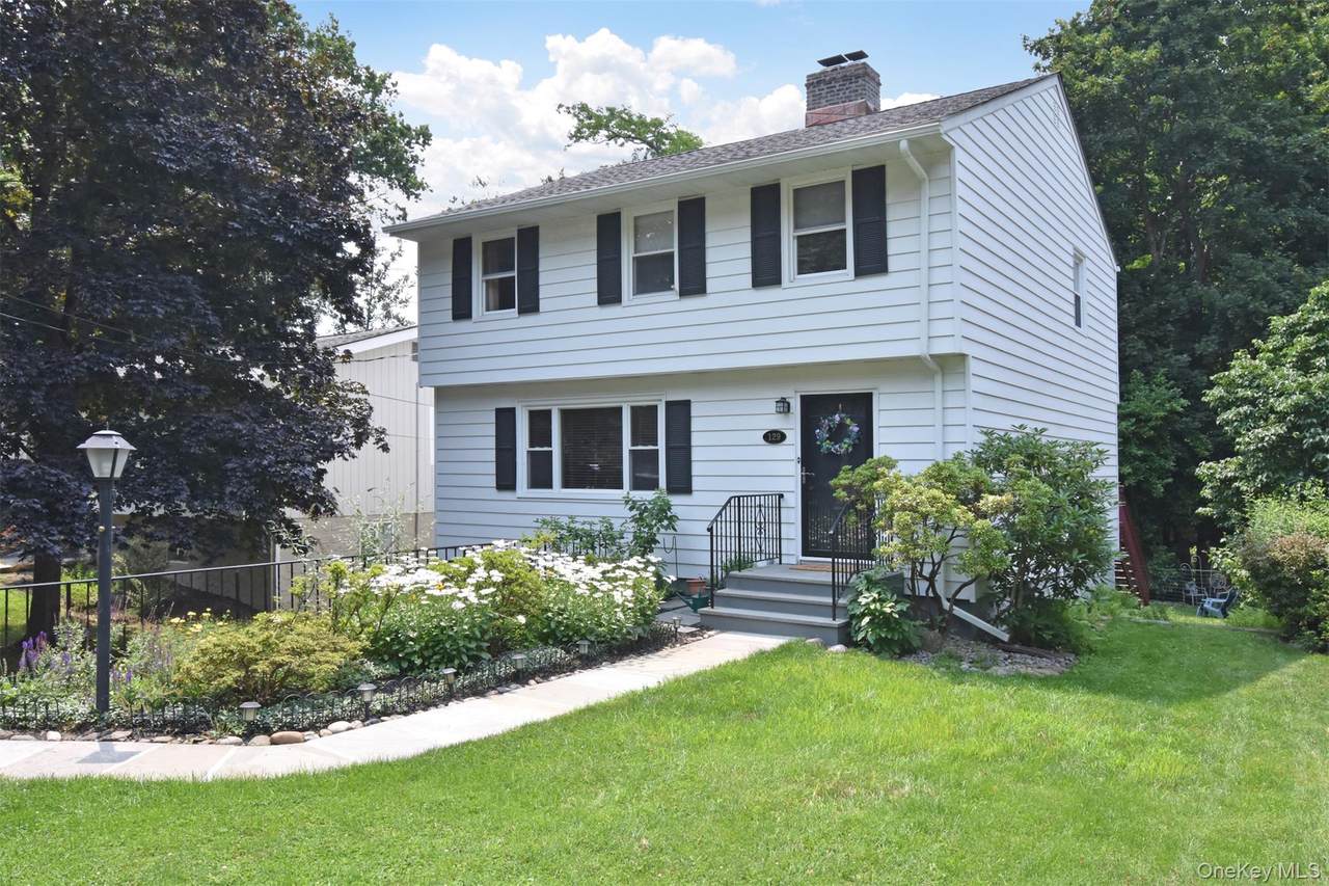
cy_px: 443
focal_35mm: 26
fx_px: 941
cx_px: 664
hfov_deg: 70.4
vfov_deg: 50.4
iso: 640
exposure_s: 1/200
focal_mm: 17
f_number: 14
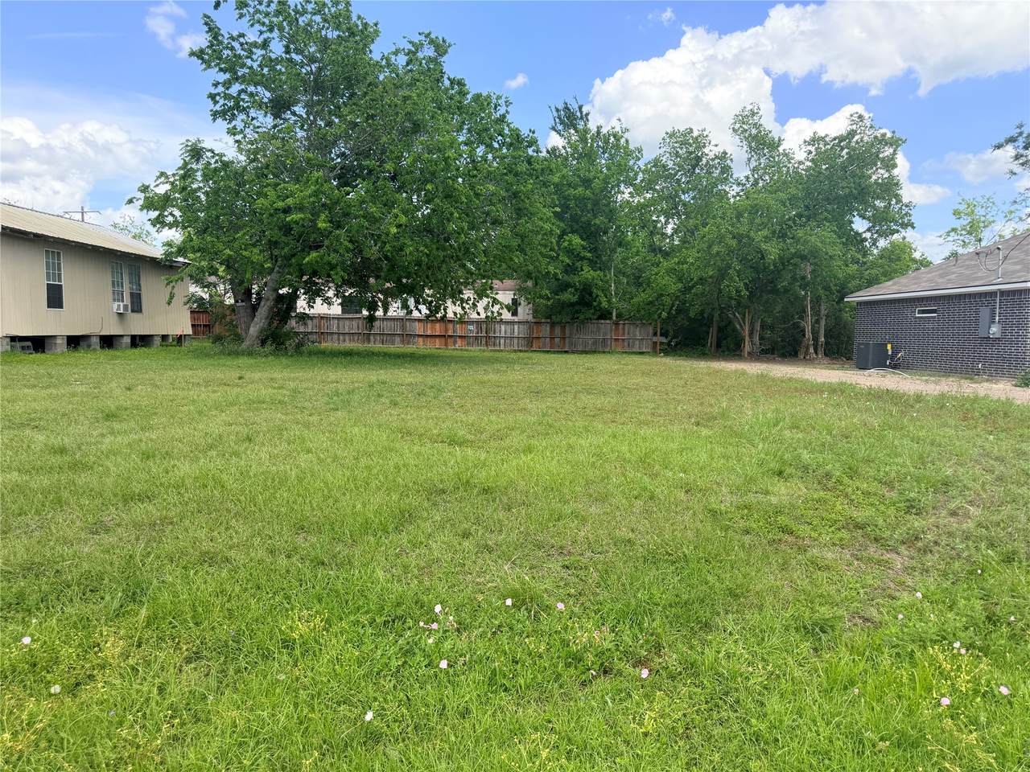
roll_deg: +0.6
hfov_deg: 71.6
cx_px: 515
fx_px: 714
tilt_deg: -5.0
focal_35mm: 24
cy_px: 386
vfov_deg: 56.8
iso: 100
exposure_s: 1/2801
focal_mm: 6.76
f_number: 1.78
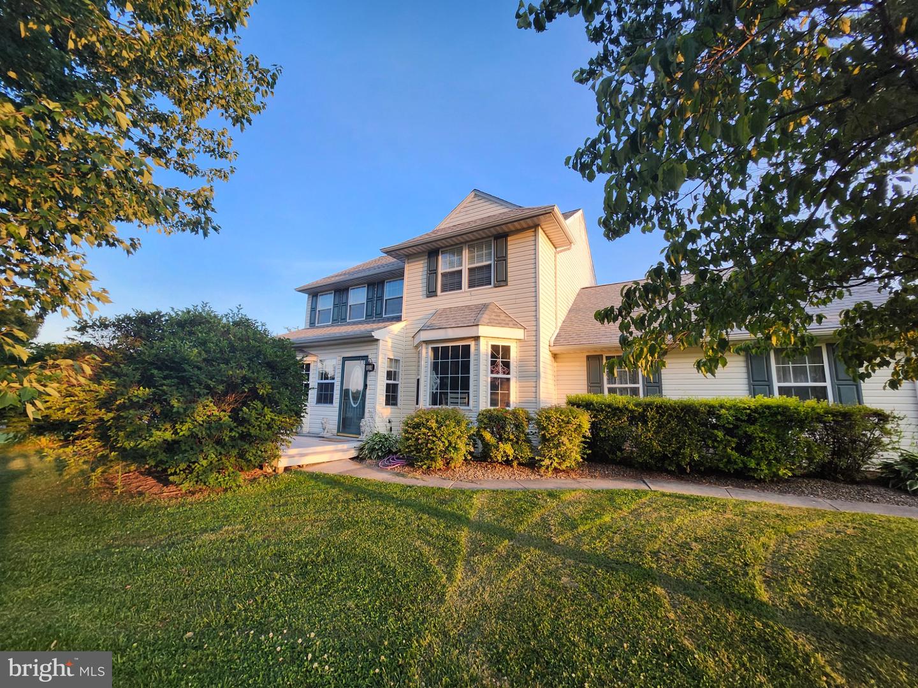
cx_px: 459
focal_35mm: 13
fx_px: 345
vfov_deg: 89.9
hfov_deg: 106.2
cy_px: 344
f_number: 2.2
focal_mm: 1.74
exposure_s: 1/212
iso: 40
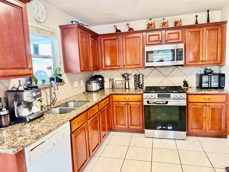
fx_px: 159
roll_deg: +2.8
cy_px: 86
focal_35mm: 24
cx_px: 114
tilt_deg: -5.9
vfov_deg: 56.8
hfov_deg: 71.6
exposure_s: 1/60
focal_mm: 6.76
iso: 640
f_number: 1.78
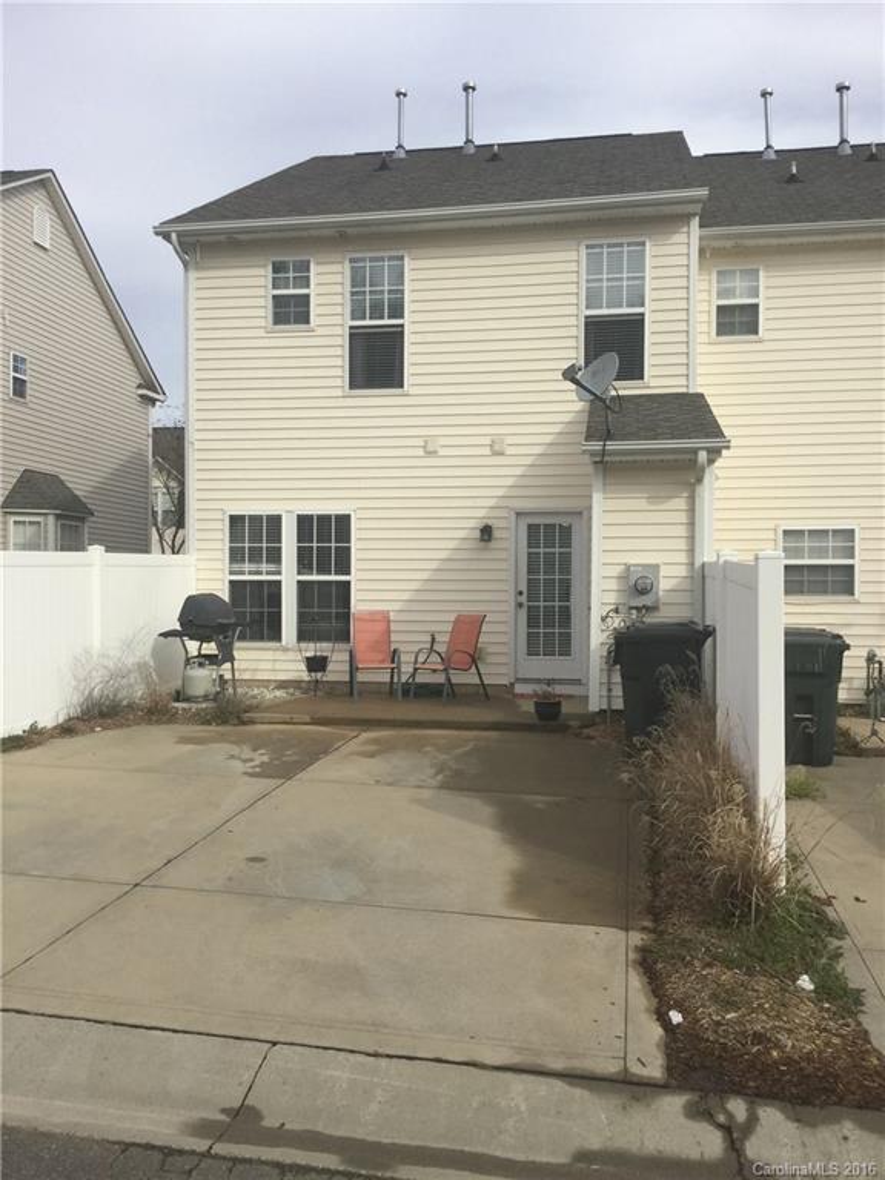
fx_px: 1057
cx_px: 442
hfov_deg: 45.4
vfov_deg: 58.4
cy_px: 590
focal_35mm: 31
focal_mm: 3.3
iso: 25
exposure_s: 1/1508
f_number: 2.4
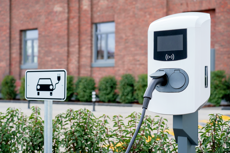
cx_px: 115
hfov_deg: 34.5
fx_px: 371
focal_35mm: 58
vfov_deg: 23.4
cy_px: 76
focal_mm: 58
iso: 250
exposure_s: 1/800
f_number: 4
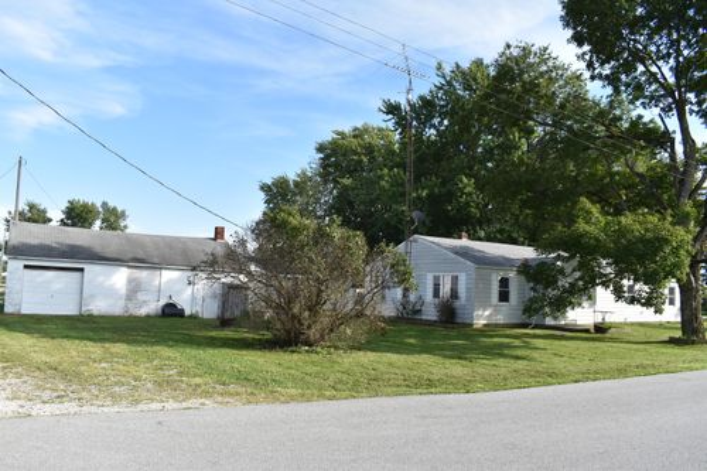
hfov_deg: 67.4
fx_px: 530
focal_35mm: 27
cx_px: 354
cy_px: 236
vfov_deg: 47.9
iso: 180
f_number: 8
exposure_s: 1/250
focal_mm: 18
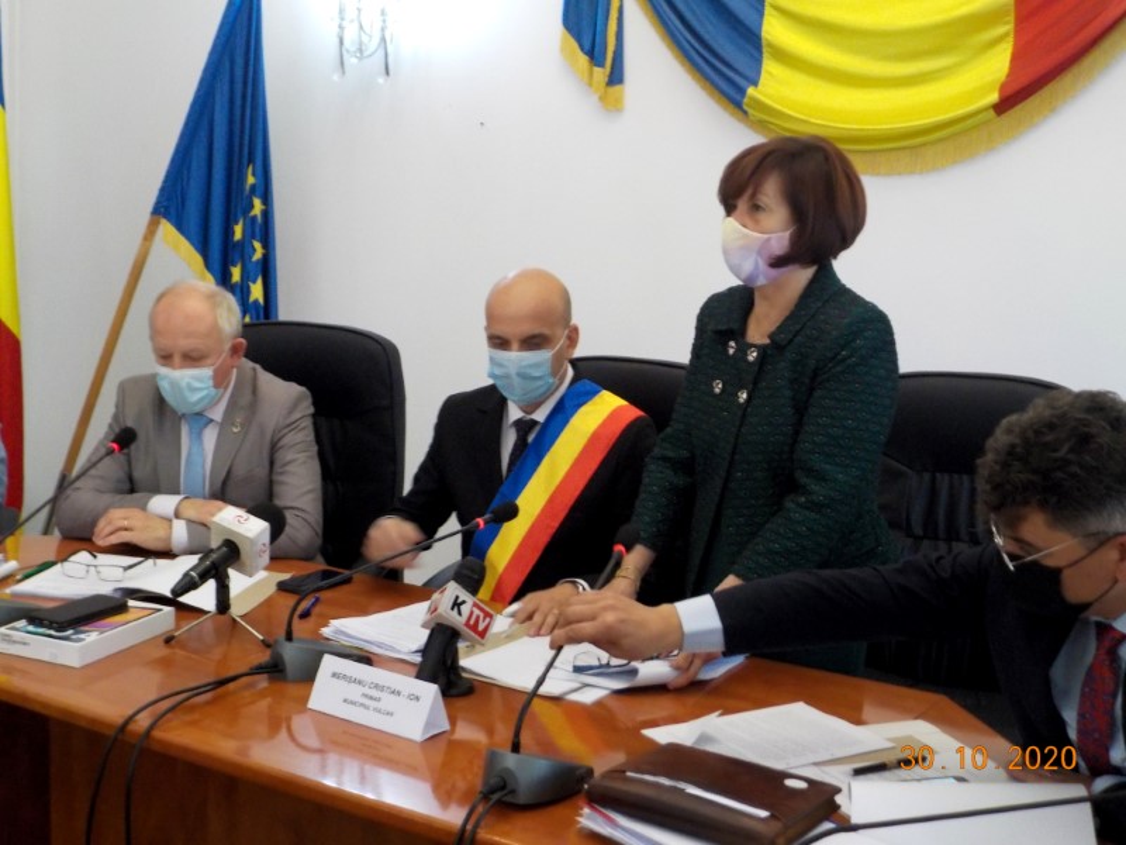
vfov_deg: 30.9
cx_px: 563
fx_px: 1529
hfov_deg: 40.4
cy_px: 422
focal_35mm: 47
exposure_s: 1/30
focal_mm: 6.4
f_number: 4.2
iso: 400
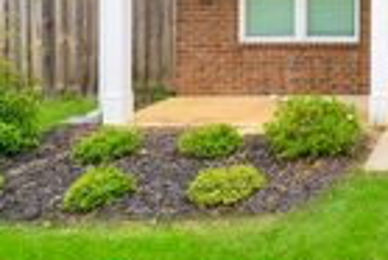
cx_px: 539
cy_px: -38
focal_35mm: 54
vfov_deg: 23.3
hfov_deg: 28.3
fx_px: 583
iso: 100
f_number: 9
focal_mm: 10
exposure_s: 1/125
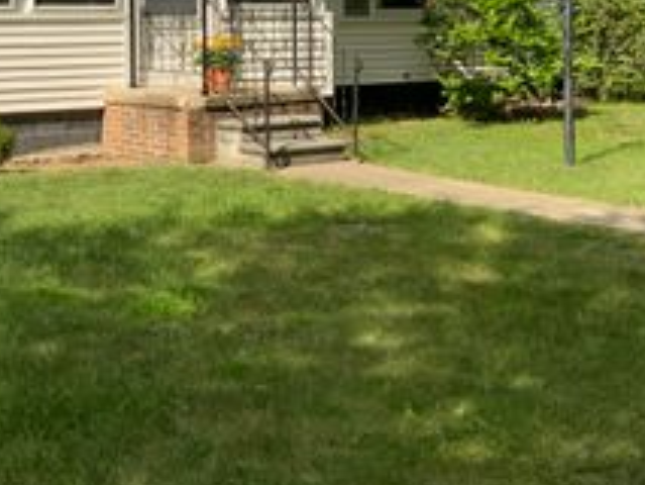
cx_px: 30
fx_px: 1268
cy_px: 8
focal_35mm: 68
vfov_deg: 21.0
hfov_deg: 27.2
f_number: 1.8
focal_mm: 3
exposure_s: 1/1490
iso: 16
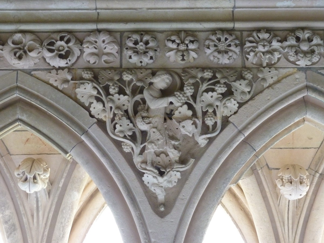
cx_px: 162
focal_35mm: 72
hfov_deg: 27.0
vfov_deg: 20.4
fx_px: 674
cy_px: 122
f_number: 4.1
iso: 400
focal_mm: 11.9
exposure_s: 1/20
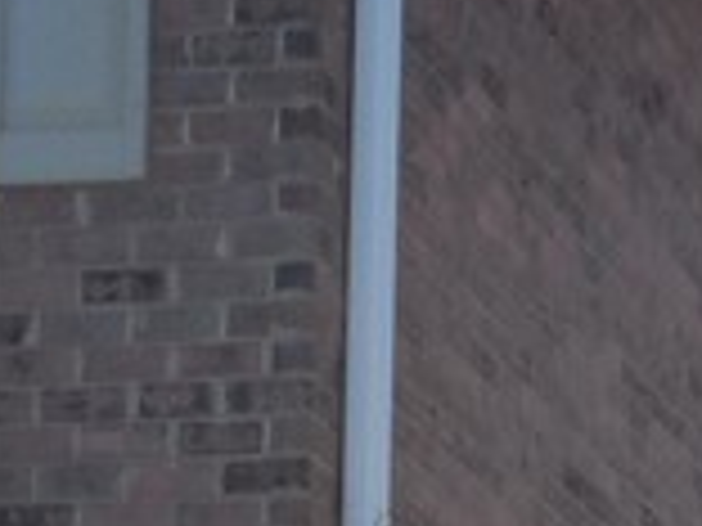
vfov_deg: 6.5
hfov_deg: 9.1
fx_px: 4259
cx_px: 1125
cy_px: 1582
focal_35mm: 210
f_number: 3.4
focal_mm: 5.3
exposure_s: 1/500
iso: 80
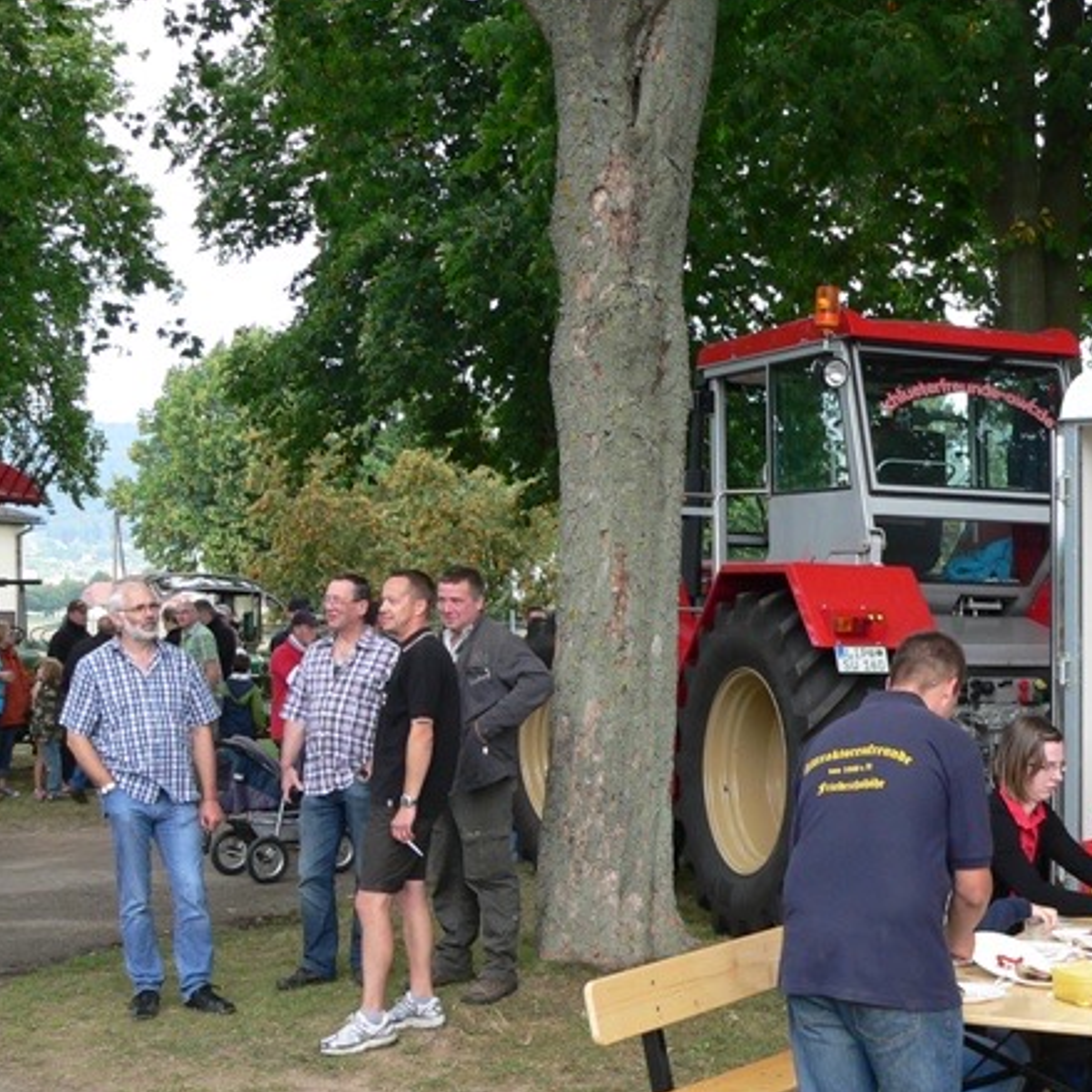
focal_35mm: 58
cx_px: 808
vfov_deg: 29.4
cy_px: 709
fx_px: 2070
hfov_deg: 29.1
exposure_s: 1/125
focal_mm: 6
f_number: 3.3
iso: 80
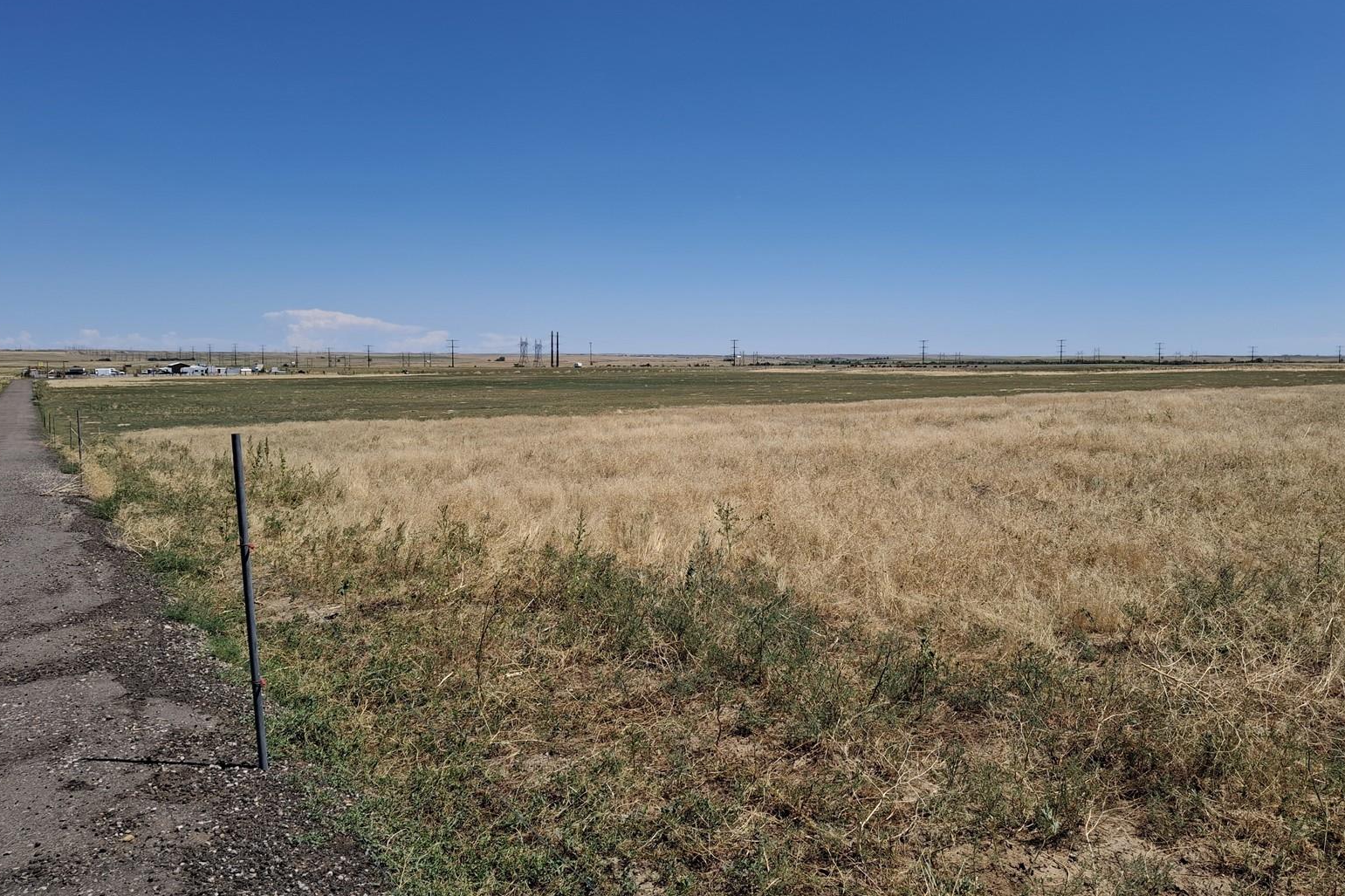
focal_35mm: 27
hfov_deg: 67.4
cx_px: 671
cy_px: 414
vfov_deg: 47.9
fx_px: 1009
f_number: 1.8
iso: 25
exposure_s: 1/1536
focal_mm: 4.69
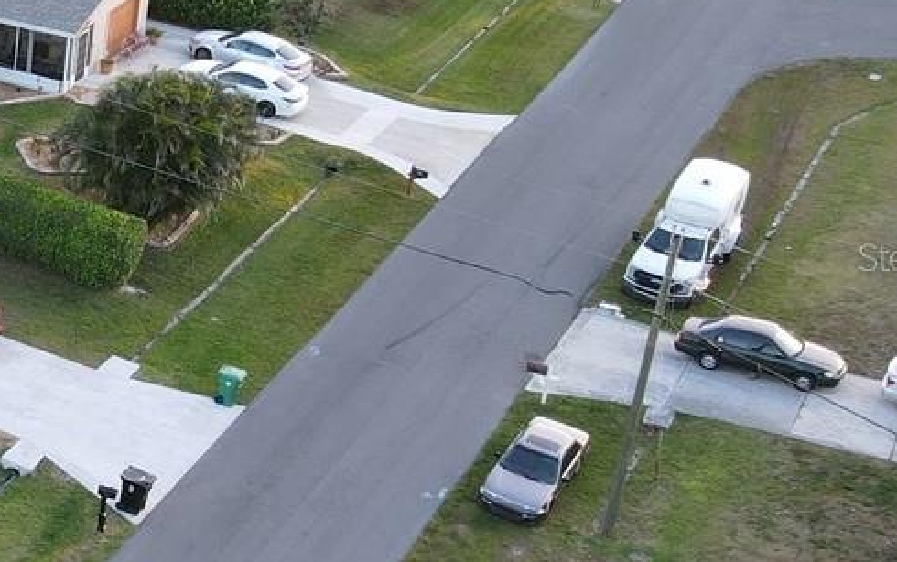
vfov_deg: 15.8
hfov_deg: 21.2
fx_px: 2030
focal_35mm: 83
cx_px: -434
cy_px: 256
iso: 100
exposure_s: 1/40
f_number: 2.8
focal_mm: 4.5
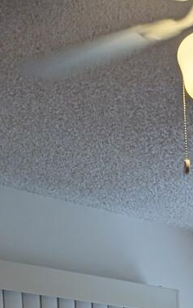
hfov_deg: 9.5
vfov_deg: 12.4
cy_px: 734
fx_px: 1126
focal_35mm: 134
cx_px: 292
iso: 23
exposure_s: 1/120
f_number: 1.68
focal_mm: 6.9
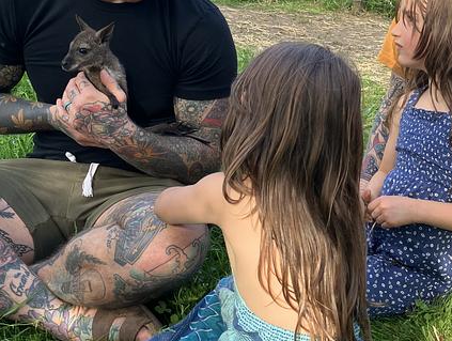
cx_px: 262
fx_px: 536
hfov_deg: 45.5
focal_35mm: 41
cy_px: 129
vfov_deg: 35.1
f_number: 1.8
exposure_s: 1/165
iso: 32
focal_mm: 3.99
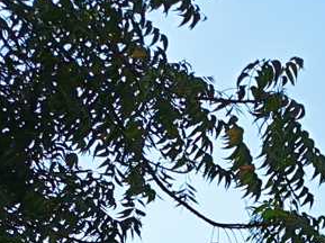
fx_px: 1435
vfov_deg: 8.2
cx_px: 699
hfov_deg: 11.4
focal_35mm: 153
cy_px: 723
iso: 50
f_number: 1.6
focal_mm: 5.4
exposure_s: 1/1900
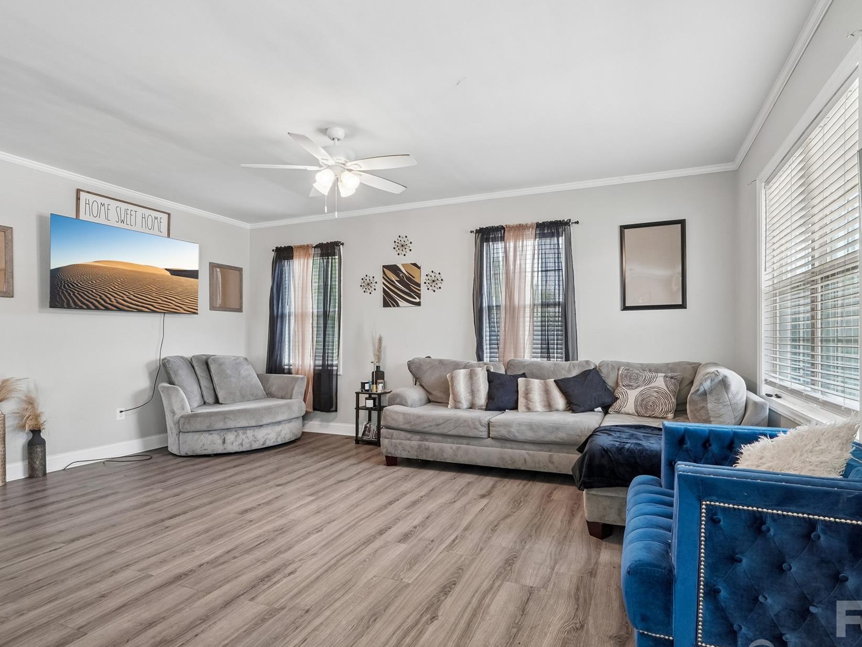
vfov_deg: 71.5
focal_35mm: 18
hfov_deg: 87.6
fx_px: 448
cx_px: 466
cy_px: 345
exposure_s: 1/8
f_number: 8
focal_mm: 10
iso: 400
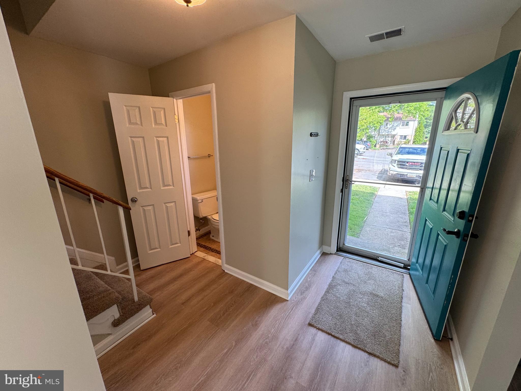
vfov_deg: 85.7
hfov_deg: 102.1
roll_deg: -0.2
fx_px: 211
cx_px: 260
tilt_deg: -15.1
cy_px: 196
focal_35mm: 14
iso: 160
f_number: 2.2
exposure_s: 1/120
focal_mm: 2.22
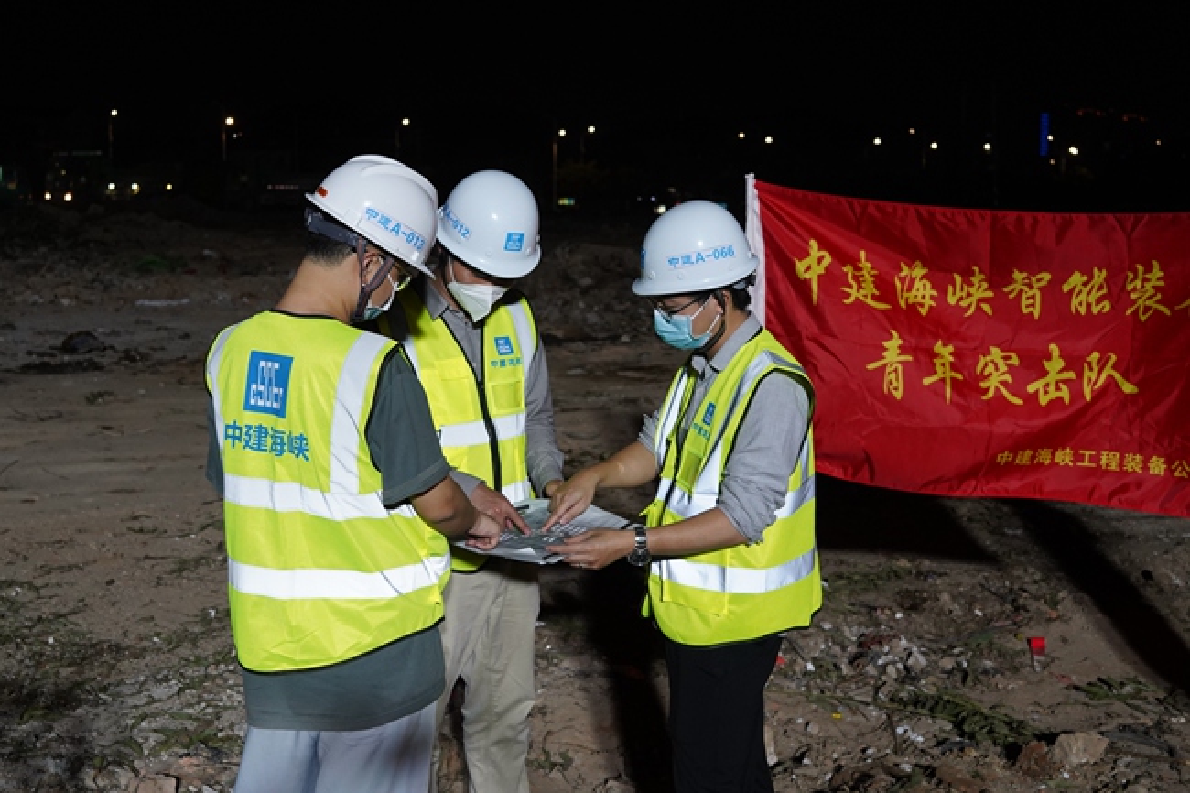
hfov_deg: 50.7
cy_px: 396
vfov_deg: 35.0
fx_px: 1256
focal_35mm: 38
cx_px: 595
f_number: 5
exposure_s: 1/160
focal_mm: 38
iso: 2000
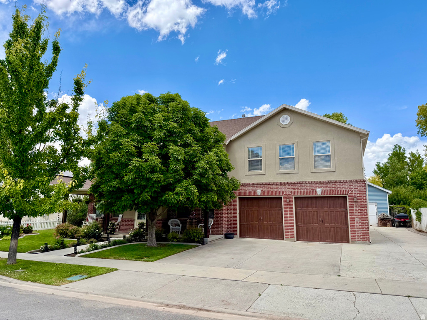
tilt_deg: +9.4
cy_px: 160
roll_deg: -0.9
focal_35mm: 24
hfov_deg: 71.6
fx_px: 296
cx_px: 214
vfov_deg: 56.8
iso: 80
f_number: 1.78
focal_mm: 6.76
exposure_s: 1/2703
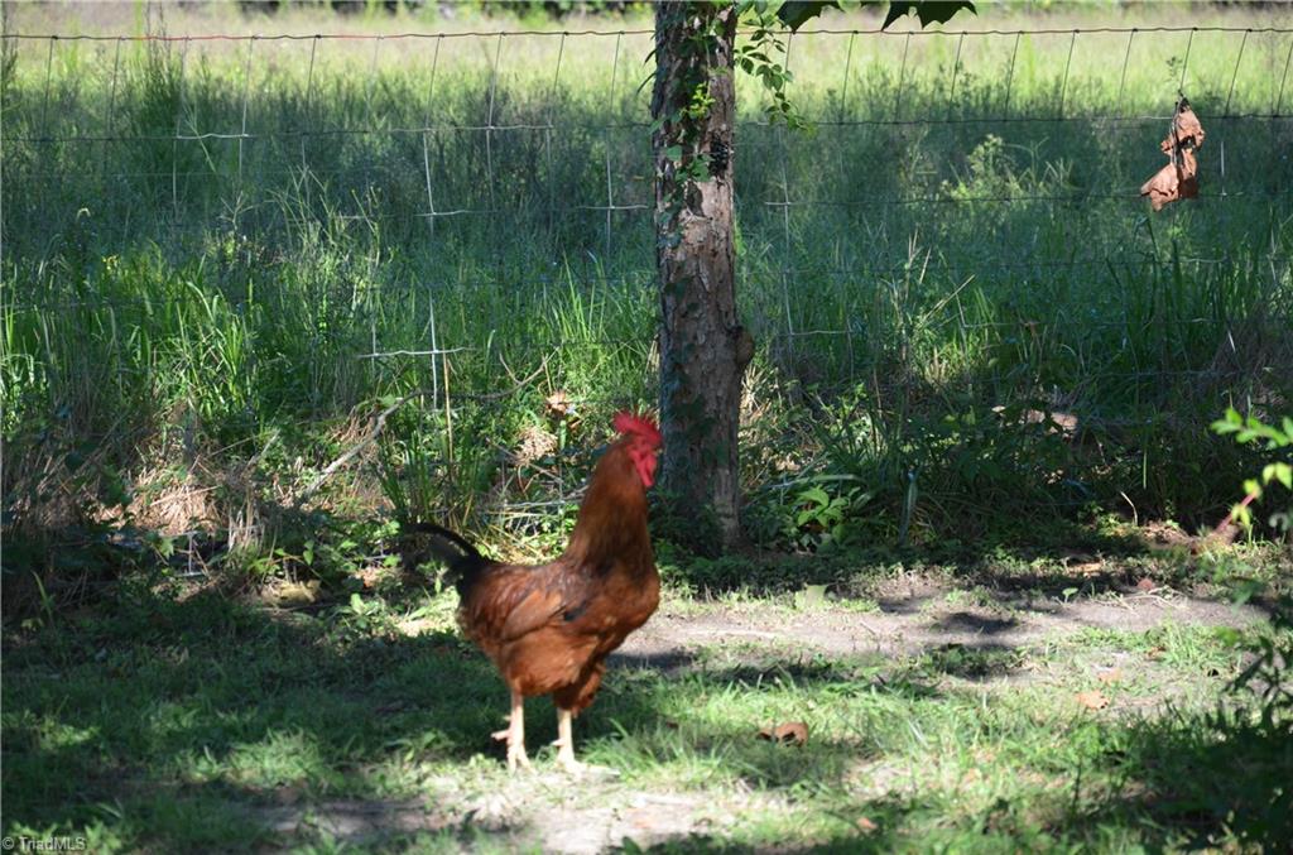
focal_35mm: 158
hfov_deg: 13.1
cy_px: 428
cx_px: 646
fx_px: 5642
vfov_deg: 8.7
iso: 200
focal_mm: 105
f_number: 6.3
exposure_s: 1/200
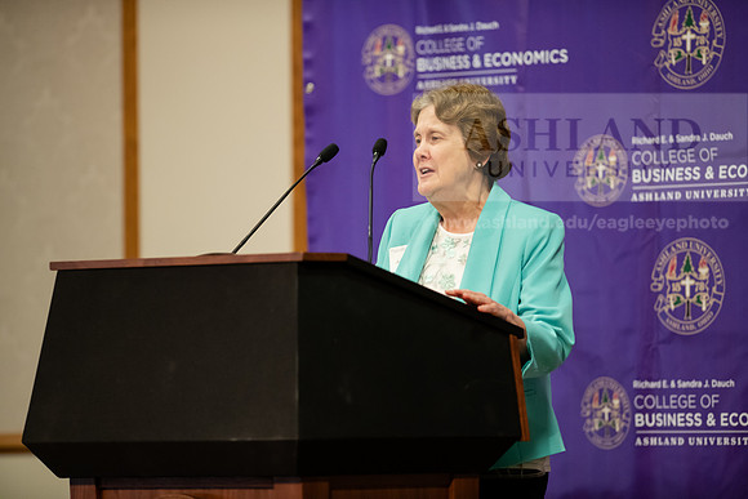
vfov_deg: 4.6
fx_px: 6234
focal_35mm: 300
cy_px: 250
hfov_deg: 6.9
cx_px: 374
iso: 2000
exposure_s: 1/200
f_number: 2.8
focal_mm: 300
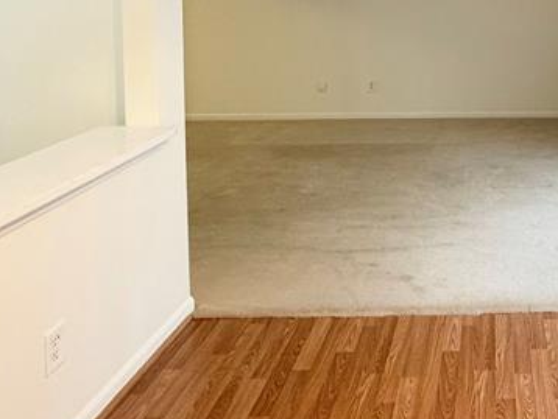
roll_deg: -0.2
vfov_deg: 33.3
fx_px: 645
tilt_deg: -2.8
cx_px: 510
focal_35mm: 40
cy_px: 12
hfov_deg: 42.6
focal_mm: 2.22
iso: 400
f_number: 2.2
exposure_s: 1/60
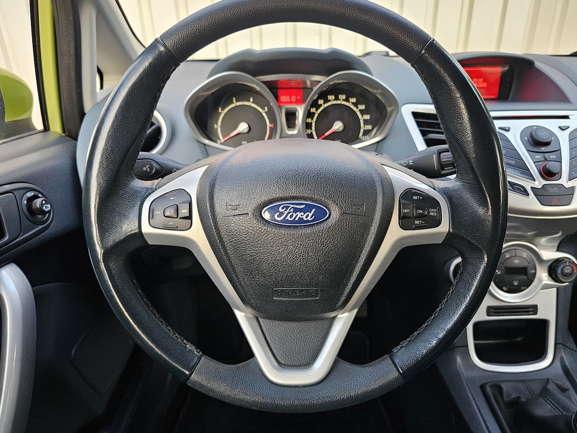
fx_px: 400
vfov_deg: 56.8
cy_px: 207
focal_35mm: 24
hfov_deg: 71.6
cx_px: 293
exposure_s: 1/120
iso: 640
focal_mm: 6.3
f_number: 1.7
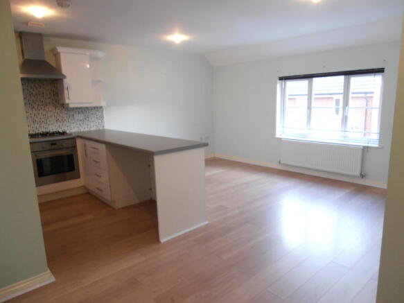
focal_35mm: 24
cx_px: 202
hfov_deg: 71.6
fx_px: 280
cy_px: 152
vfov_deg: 56.8
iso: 125
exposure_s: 1/15
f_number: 3
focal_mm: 4.2
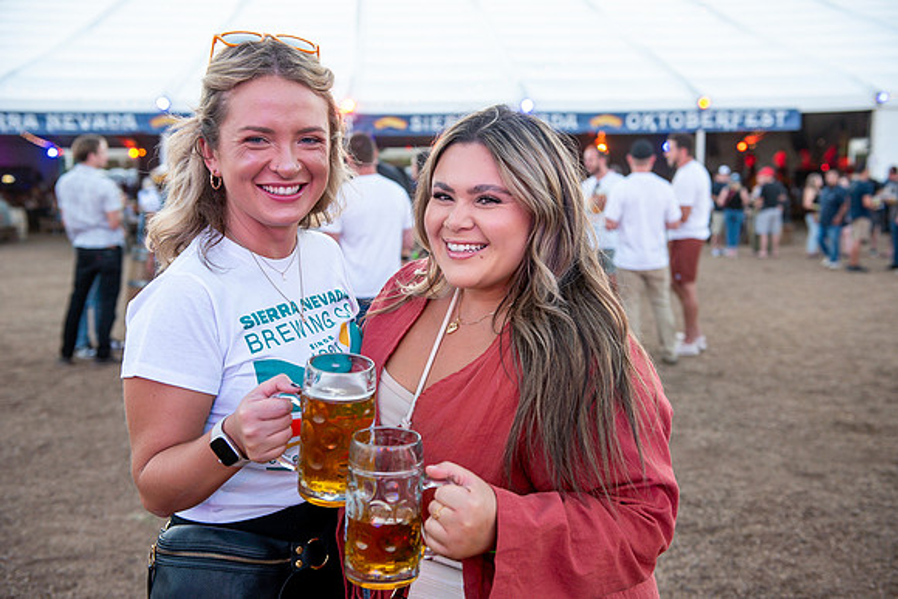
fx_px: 1098
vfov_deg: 30.5
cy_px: 300
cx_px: 449
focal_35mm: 44
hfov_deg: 44.5
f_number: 4
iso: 640
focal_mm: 44
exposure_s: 1/250
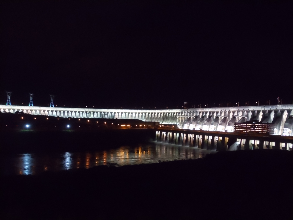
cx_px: 146
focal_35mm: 26
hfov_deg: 67.3
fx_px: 220
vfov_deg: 53.1
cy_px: 110
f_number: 3.5
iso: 1600
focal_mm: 4.6
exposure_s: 1/15
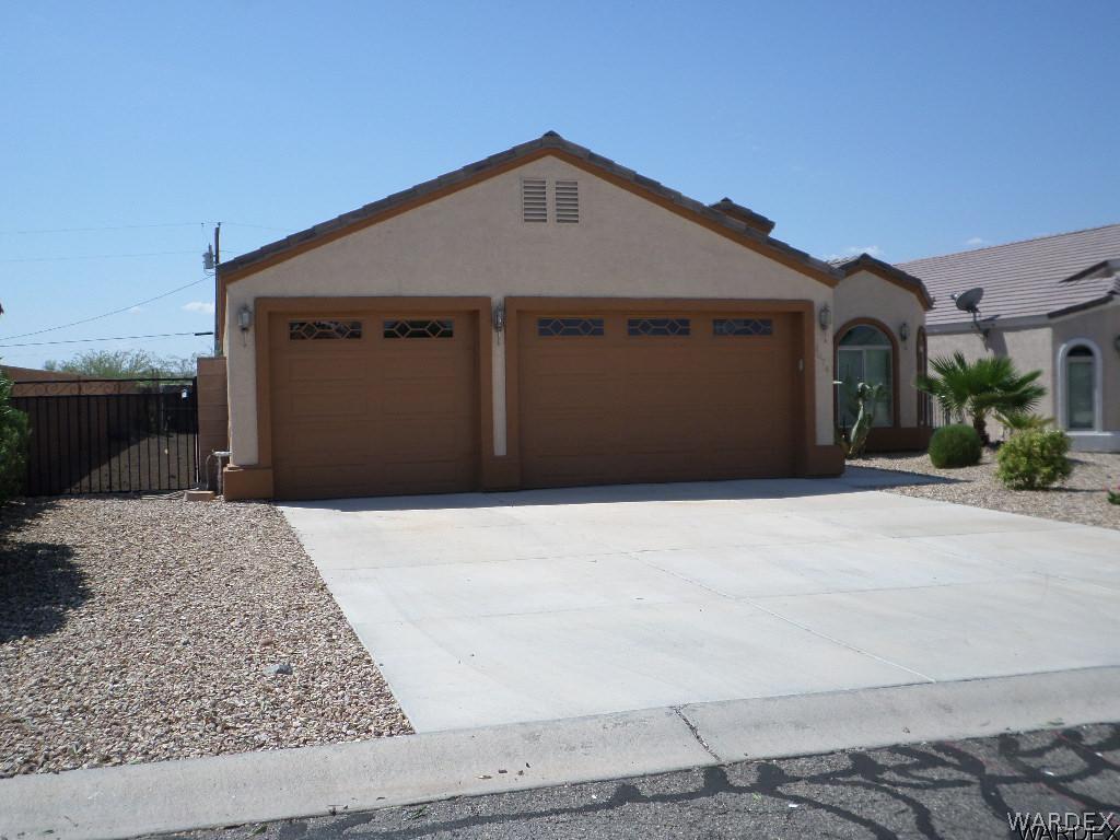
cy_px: 420
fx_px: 1165
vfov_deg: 39.7
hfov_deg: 51.4
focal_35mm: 36
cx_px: 560
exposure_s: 1/1500
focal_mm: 6.5
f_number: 3
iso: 80
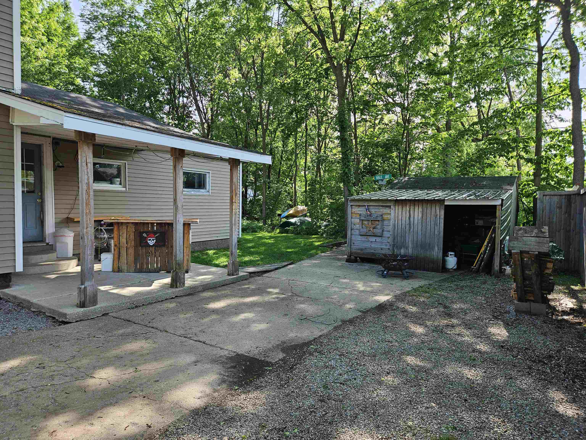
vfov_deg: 58.9
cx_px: 293
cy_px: 220
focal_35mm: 23
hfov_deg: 73.9
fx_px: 389
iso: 25
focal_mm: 5.4
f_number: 1.8
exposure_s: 1/220
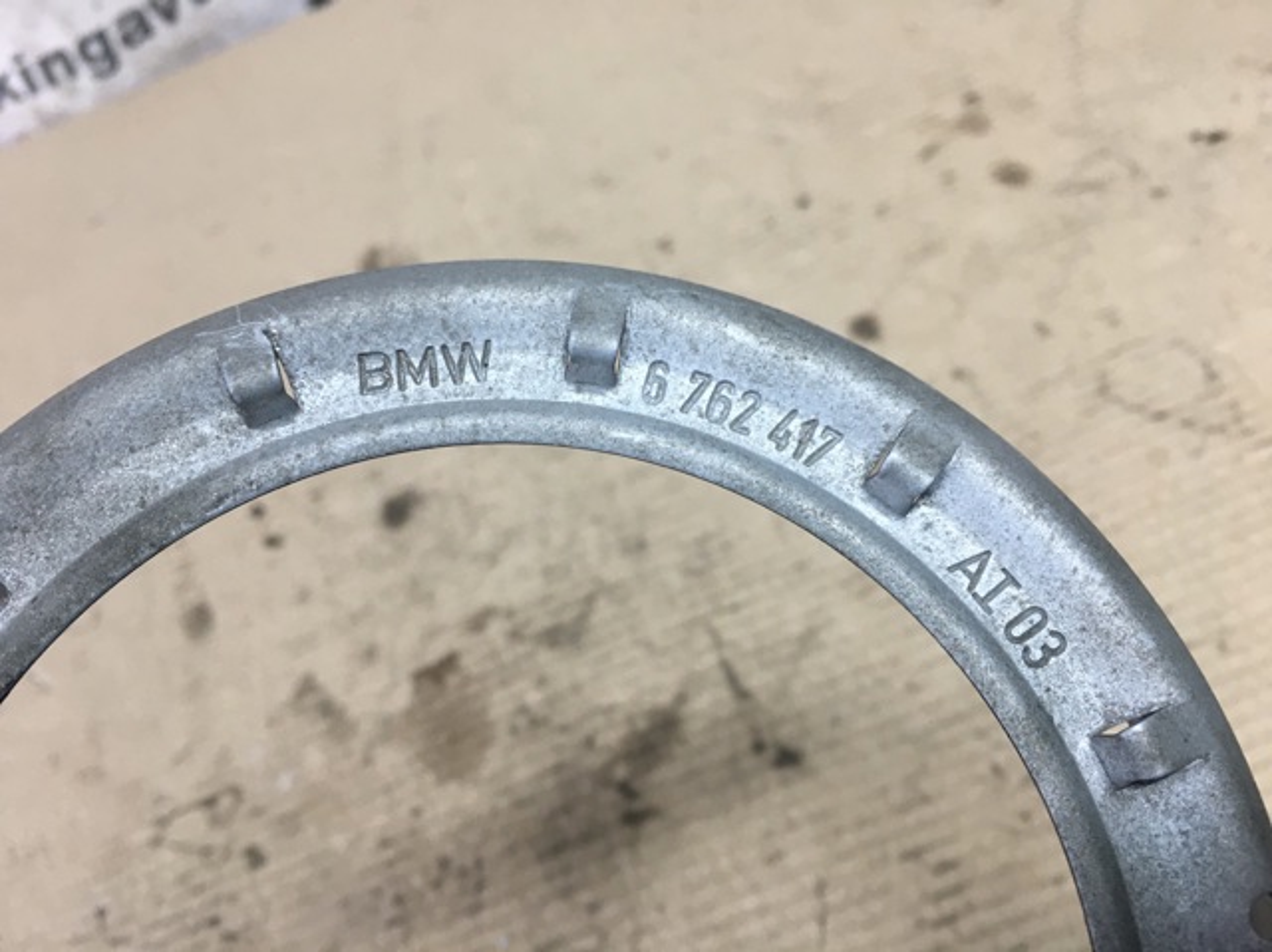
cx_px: 636
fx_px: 1065
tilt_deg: -45.8
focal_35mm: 29
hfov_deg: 61.7
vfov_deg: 48.2
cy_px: 476
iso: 40
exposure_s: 1/33
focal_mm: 4.15
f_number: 2.2
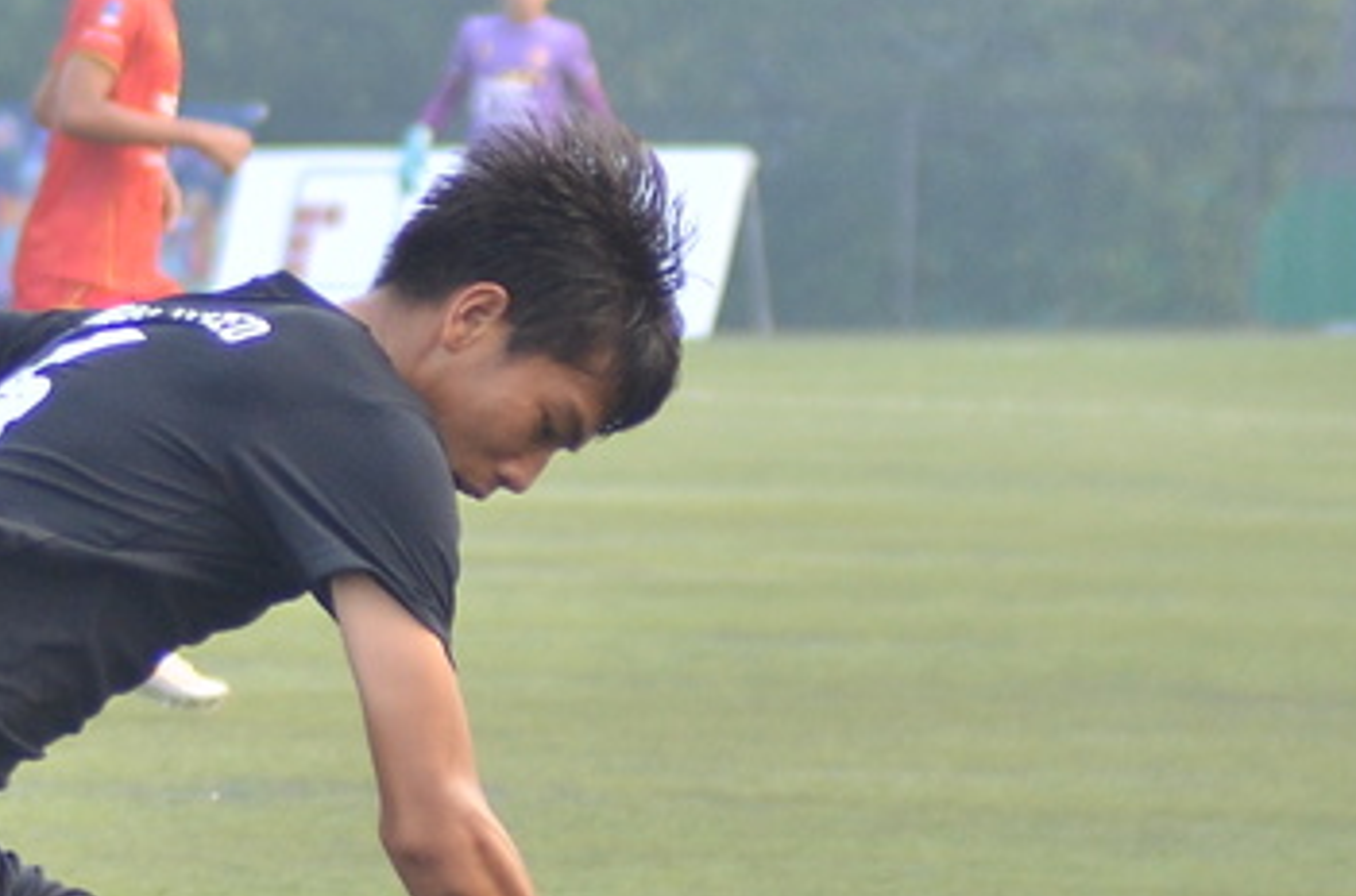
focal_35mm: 438
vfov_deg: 3.1
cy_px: 587
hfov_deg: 4.7
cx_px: -765
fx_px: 16453
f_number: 2.8
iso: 320
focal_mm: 80
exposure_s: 1/1000
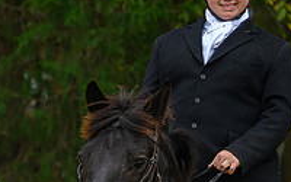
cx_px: -108
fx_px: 4084
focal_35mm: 515
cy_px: 183
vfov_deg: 2.5
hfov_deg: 4.1
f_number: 3.2
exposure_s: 1/1000
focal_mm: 130
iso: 1250
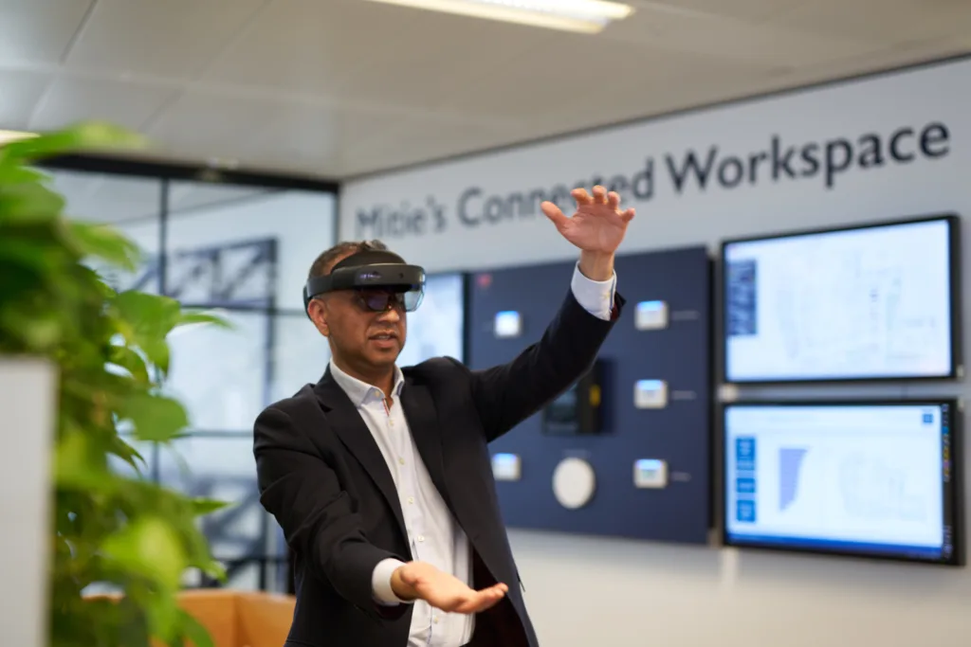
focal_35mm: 50
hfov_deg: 39.6
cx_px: 486
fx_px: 1349
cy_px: 324
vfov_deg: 27.0
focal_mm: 50
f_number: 1.8
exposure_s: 1/100
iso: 250
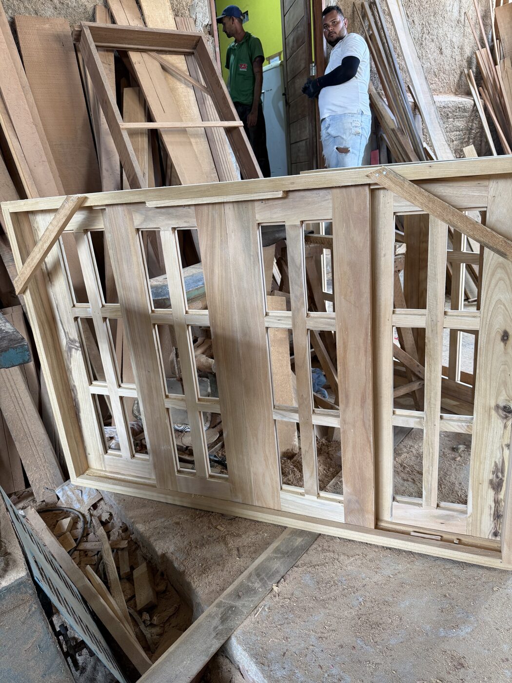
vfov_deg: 71.6
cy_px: 342
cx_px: 256
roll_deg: +5.2
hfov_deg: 56.8
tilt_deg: -18.6
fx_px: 473
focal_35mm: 24
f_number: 1.78
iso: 125
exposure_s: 1/60
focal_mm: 6.76
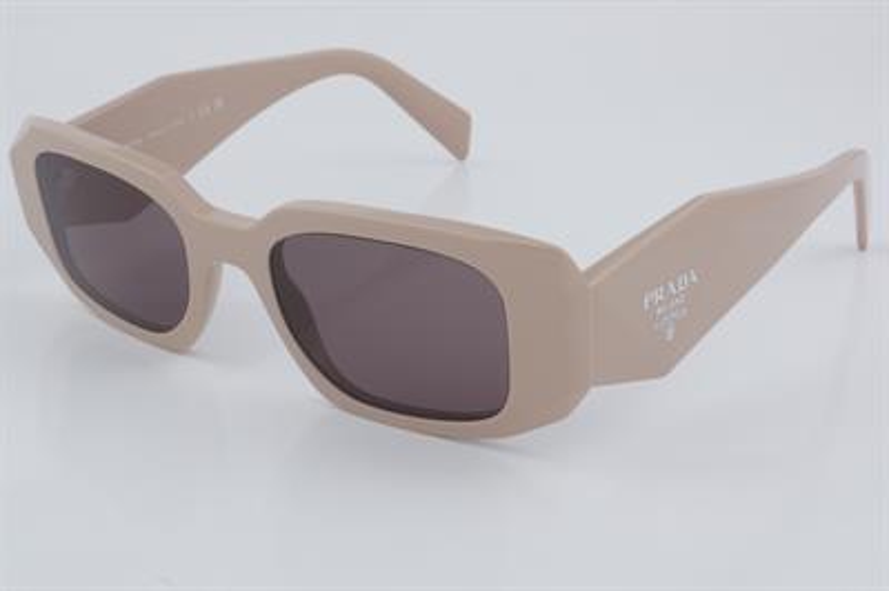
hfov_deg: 27.0
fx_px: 1851
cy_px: 296
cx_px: 444
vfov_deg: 18.2
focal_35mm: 75
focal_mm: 50
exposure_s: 1/4
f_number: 32
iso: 100
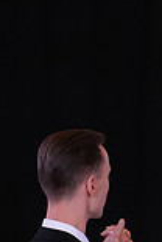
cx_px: 99
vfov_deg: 2.7
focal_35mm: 746
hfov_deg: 1.9
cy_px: 447
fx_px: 5013
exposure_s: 1/200
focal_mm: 200
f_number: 4.5
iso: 1250
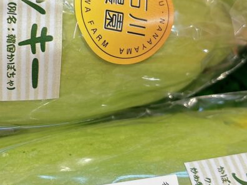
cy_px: 69
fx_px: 450
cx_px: 80
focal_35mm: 63
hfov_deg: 30.5
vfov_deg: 23.2
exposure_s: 1/120
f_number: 1.6
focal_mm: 5.96
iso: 100
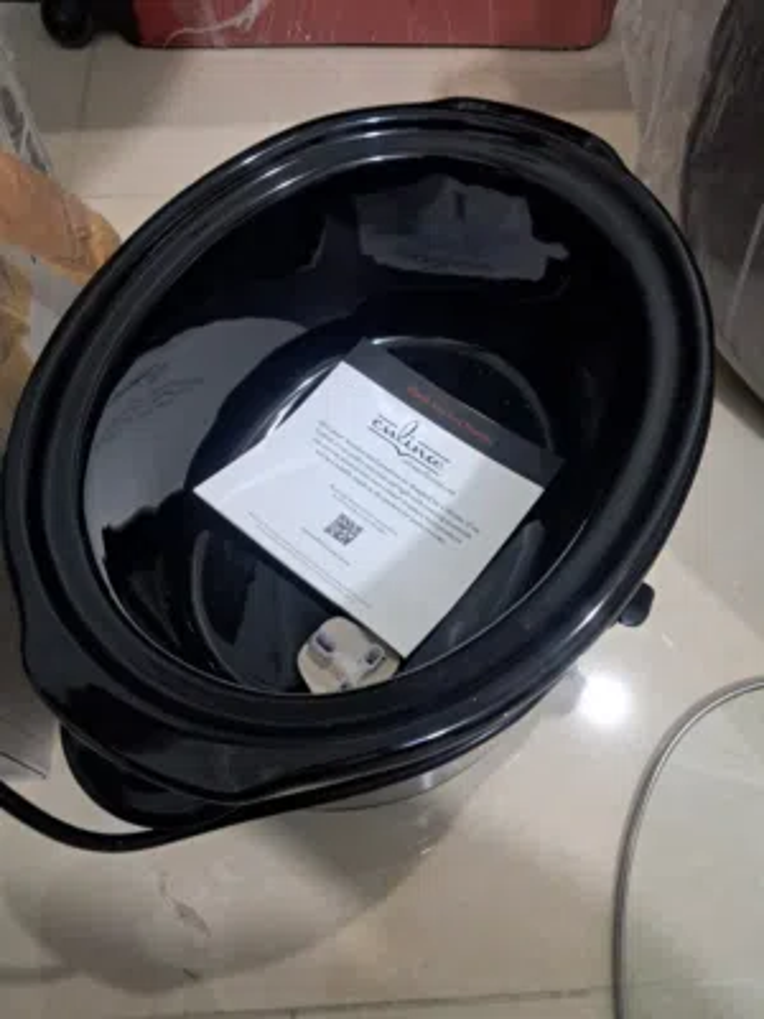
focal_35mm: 27
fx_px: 795
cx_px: 382
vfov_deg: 65.3
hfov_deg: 51.4
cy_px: 510
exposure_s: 1/33
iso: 500
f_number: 1.8
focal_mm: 4
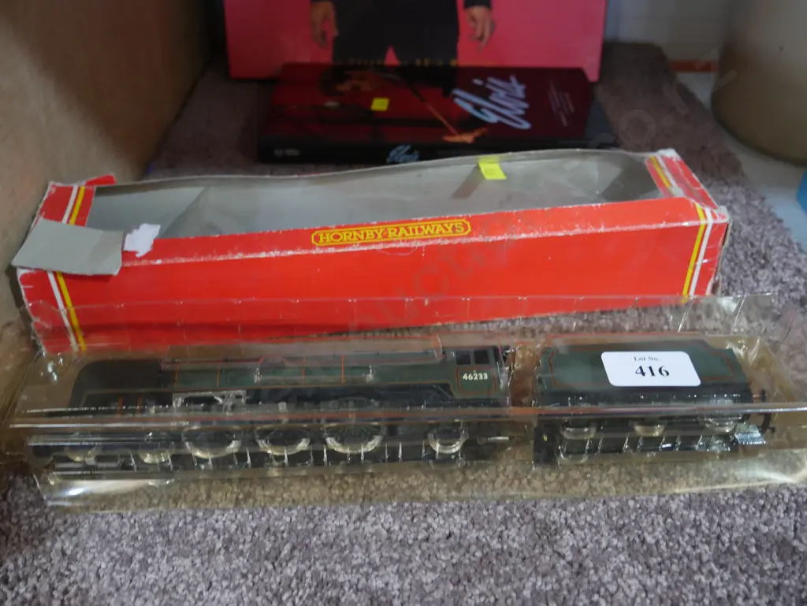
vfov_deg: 44.2
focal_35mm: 32
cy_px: 303
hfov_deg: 56.8
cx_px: 404
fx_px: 746
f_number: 3.6
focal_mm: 16
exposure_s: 1/60
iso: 800
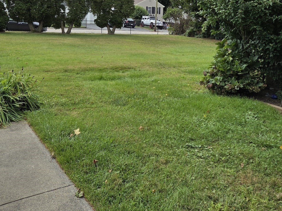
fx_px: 318
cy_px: 58
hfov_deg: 47.6
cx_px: 169
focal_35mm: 39
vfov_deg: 36.1
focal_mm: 5.4
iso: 80
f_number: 1.8
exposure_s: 1/5699
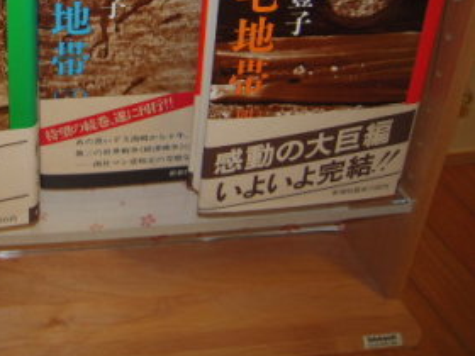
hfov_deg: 36.0
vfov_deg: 28.7
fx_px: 686
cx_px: 53
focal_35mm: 50
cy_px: 94
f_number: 2.7
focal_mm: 5
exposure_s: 1/20
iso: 100
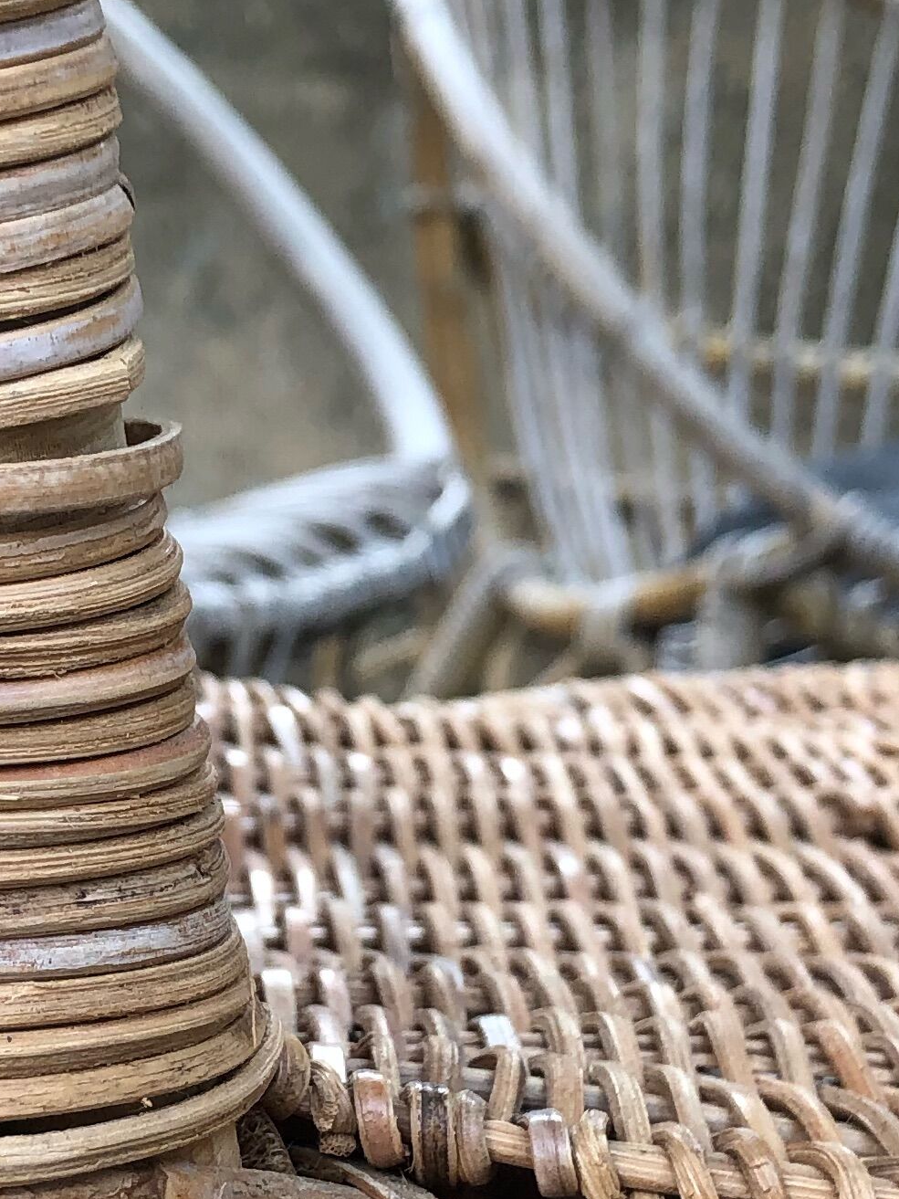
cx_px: 314
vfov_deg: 22.4
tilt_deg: -12.9
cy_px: 991
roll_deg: -7.2
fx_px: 2977
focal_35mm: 86
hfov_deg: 17.1
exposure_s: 1/120
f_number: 1.8
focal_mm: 3.99
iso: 50
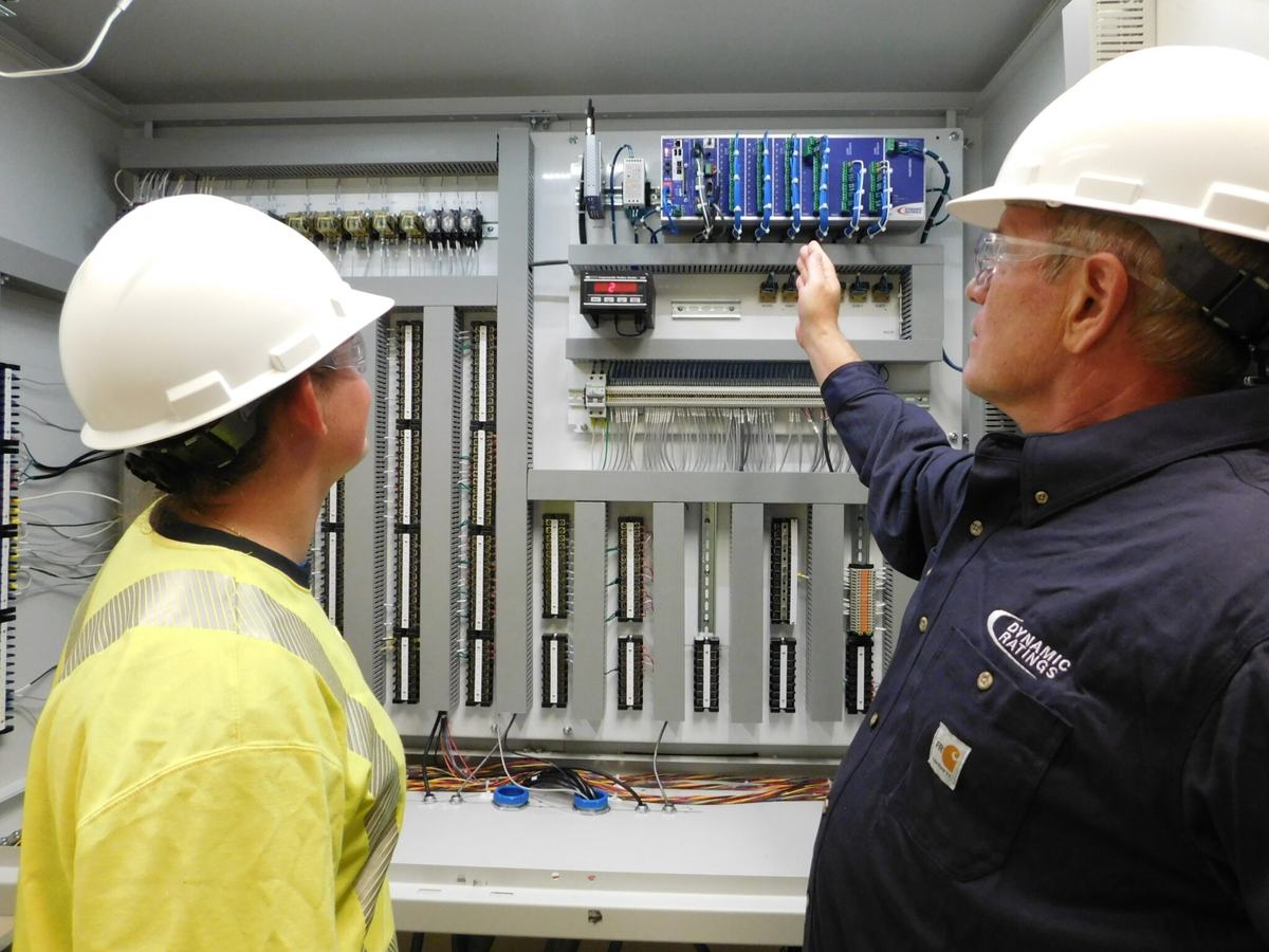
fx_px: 843
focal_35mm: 23
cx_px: 634
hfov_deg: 73.9
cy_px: 476
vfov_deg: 58.9
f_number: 3
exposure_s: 1/30
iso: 360
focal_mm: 4
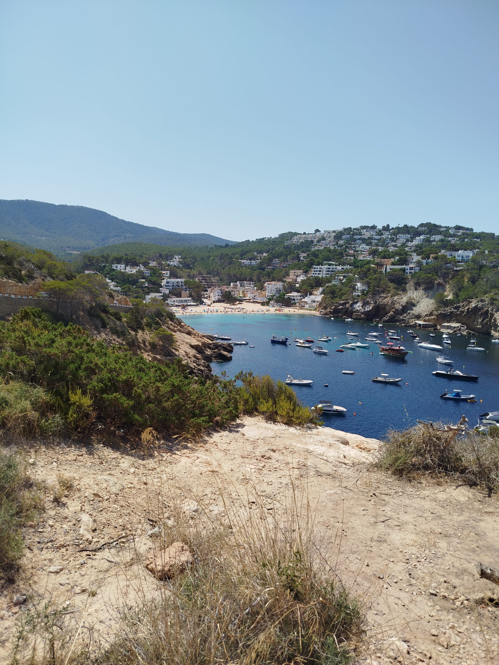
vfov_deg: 71.6
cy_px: 332
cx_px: 250
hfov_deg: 56.8
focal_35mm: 24
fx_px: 461
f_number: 1.7
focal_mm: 5.31
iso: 50
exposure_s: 1/1215
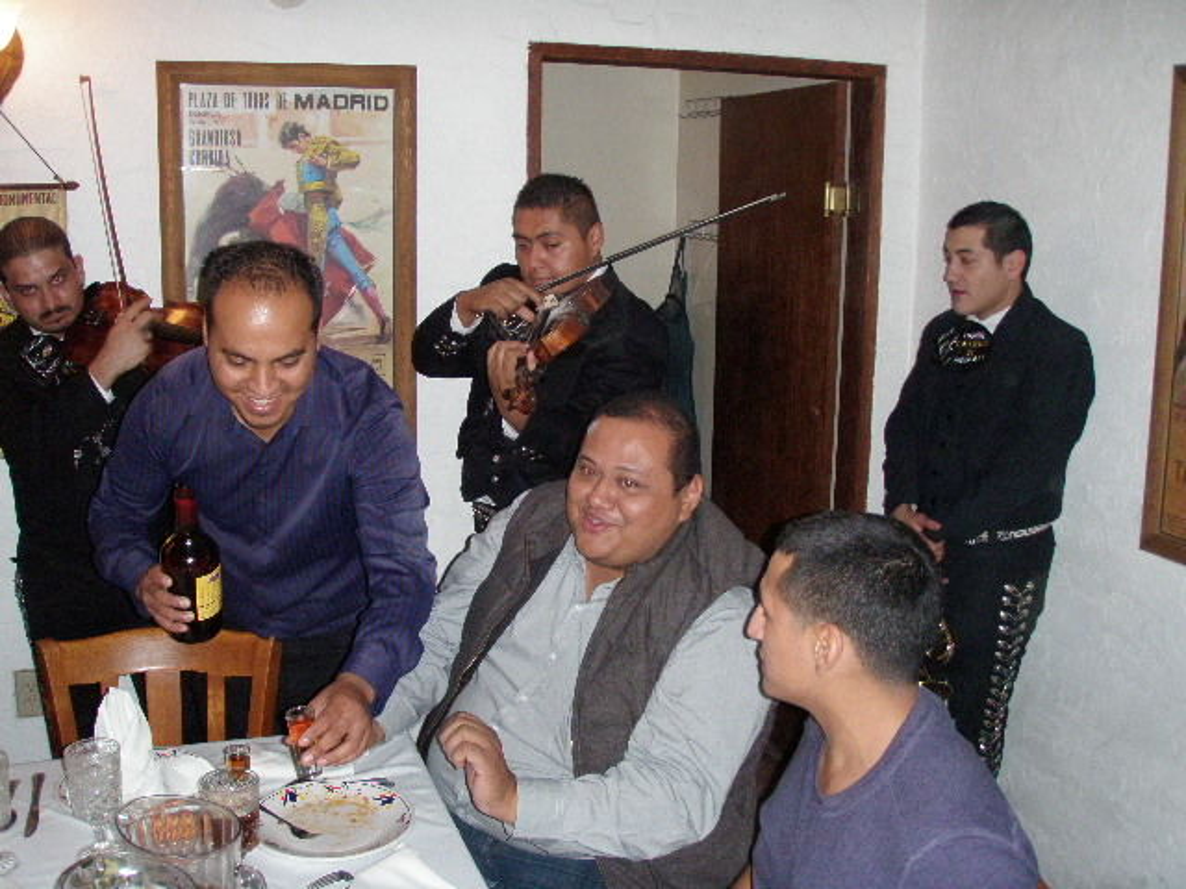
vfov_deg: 37.7
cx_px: 593
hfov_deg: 49.0
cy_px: 444
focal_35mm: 38
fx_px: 1302
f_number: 3.5
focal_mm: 6.7
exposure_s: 1/30
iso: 250
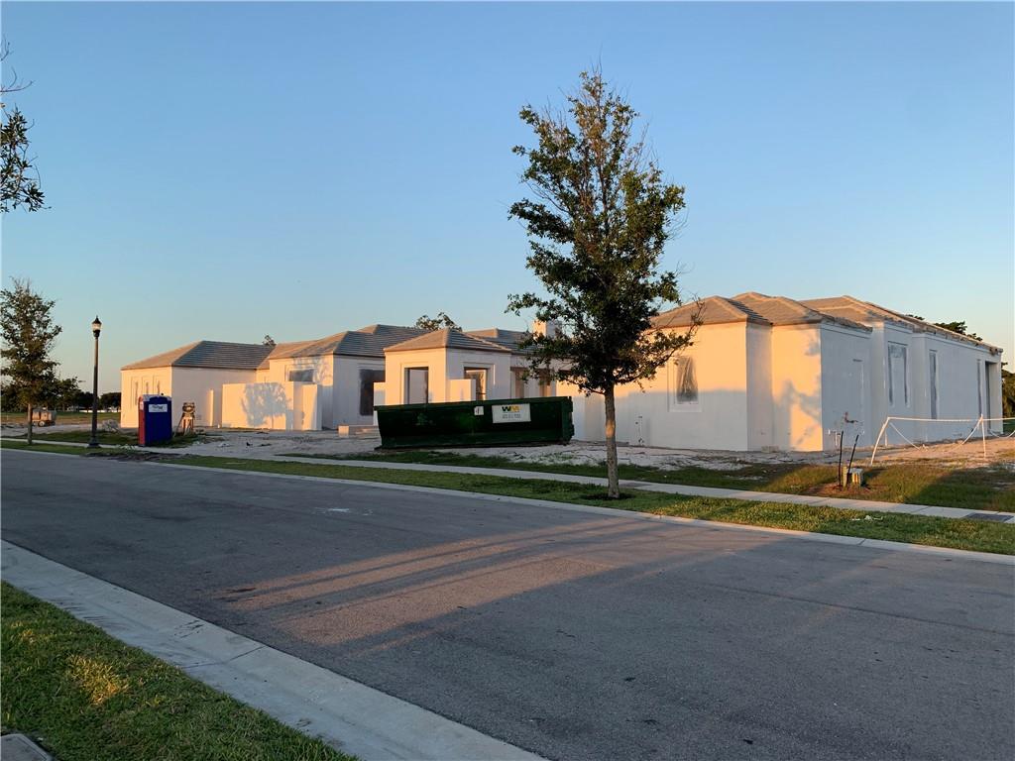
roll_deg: -1.5
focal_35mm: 26
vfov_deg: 53.1
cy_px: 380
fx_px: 762
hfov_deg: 67.3
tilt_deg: +4.5
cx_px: 508
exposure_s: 1/507
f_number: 1.8
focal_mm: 4.25
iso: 25
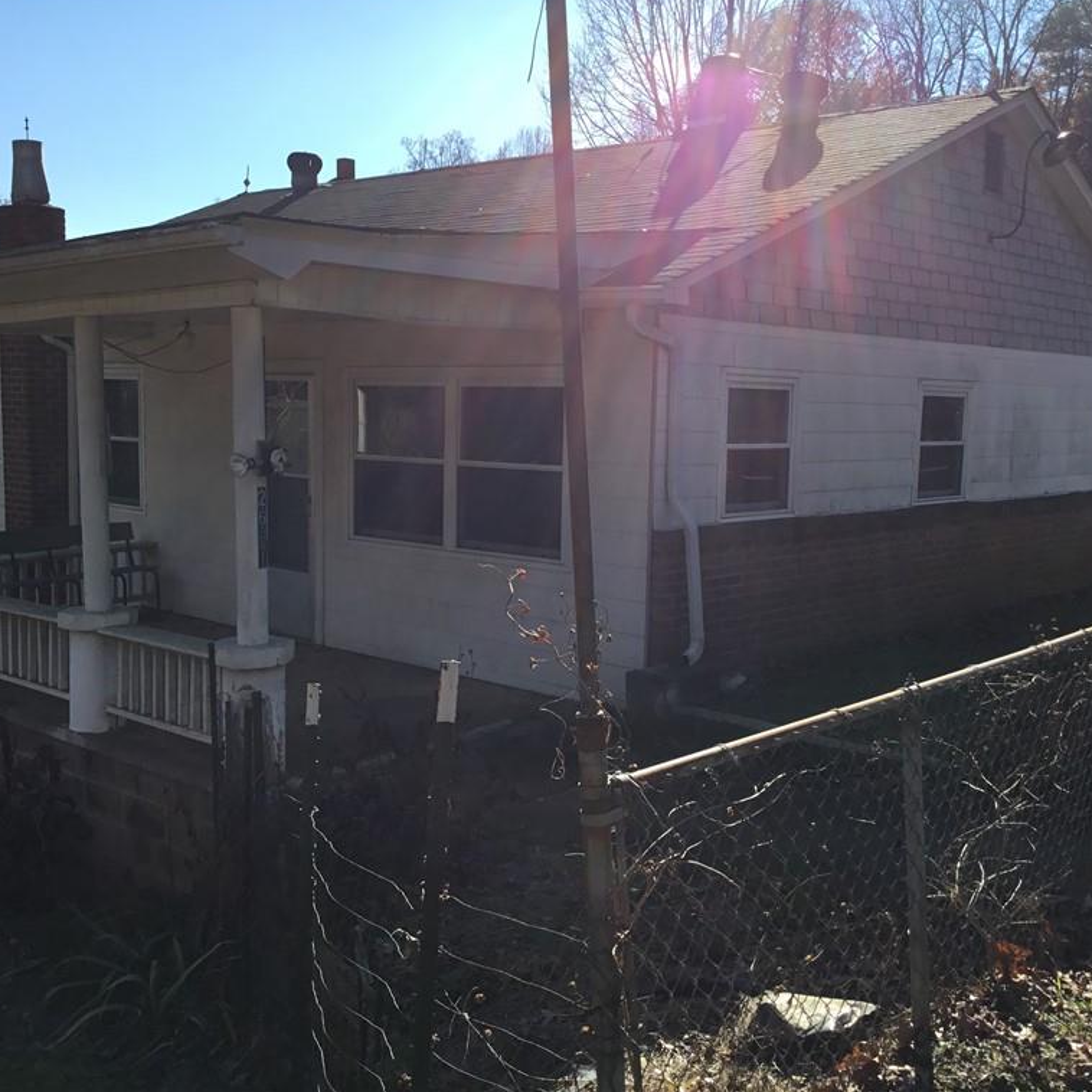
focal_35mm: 37
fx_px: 1321
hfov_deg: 44.9
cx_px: 530
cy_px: 540
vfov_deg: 44.9
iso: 25
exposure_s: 1/959
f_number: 2.4
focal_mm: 3.3
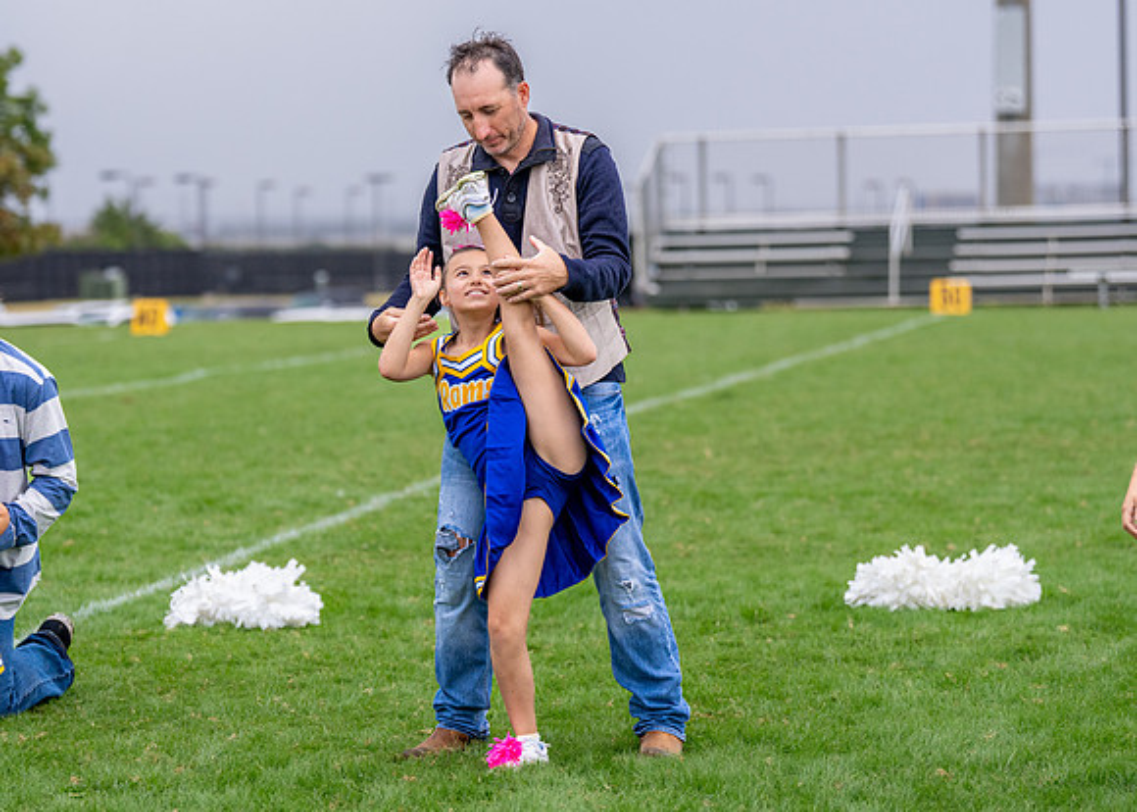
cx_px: 479
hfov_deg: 14.4
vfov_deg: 10.3
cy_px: 327
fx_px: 4493
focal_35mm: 139
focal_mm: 102
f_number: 2.8
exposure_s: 1/1600
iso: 500
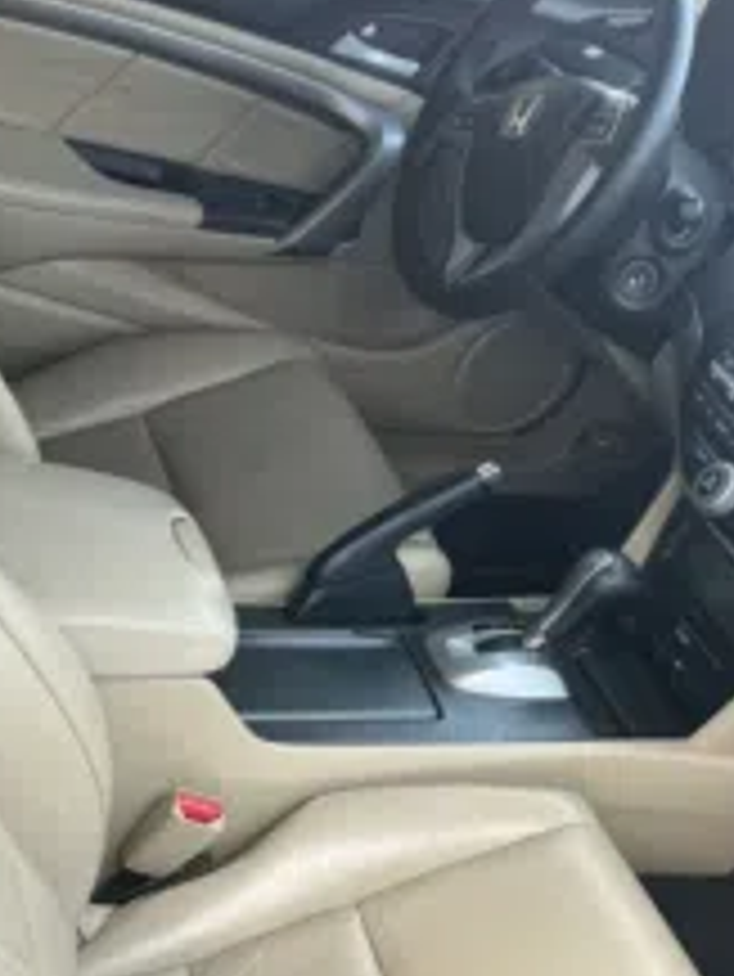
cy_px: 850
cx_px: 302
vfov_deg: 37.4
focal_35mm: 48
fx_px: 1356
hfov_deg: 30.2
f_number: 1.5
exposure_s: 1/121
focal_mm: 5.7
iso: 64
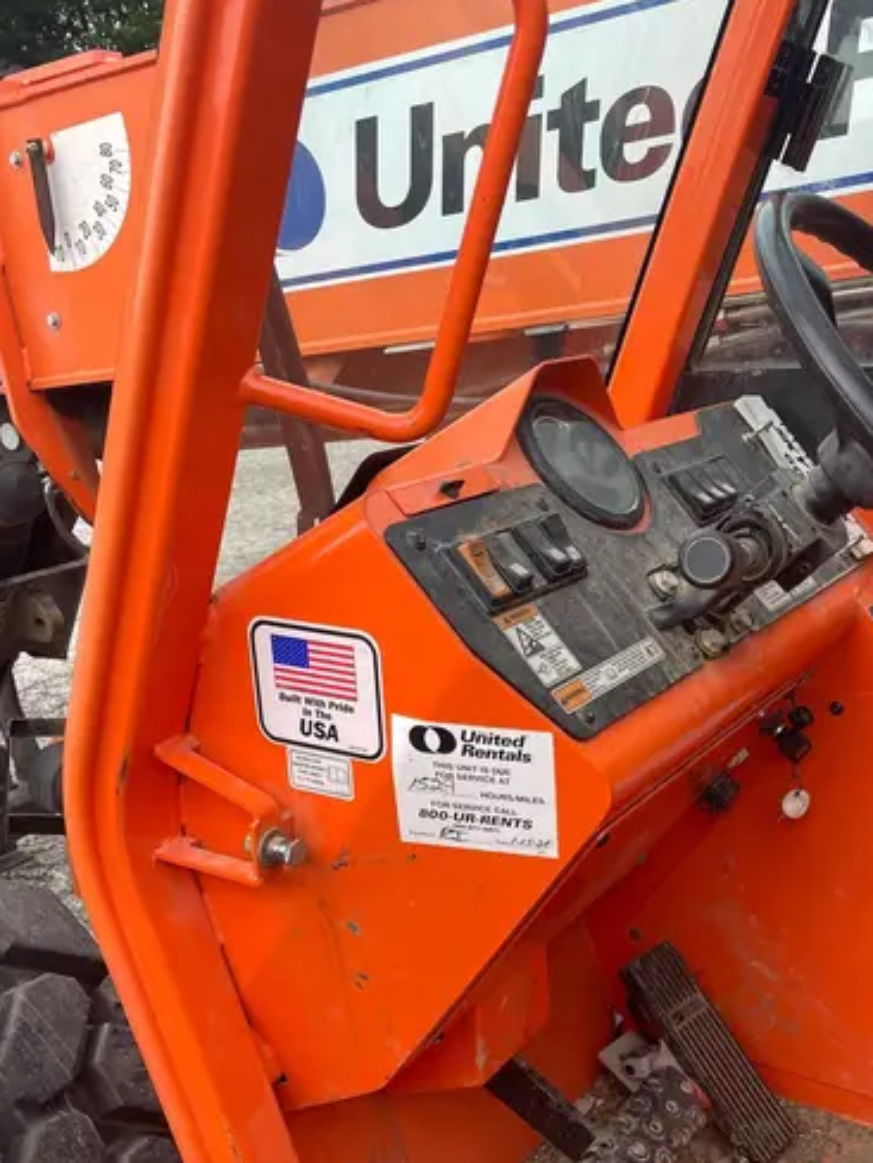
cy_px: 753
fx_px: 1311
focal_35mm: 39
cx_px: 585
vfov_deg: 47.3
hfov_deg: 36.4
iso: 32
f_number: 1.6
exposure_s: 1/123
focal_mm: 4.2
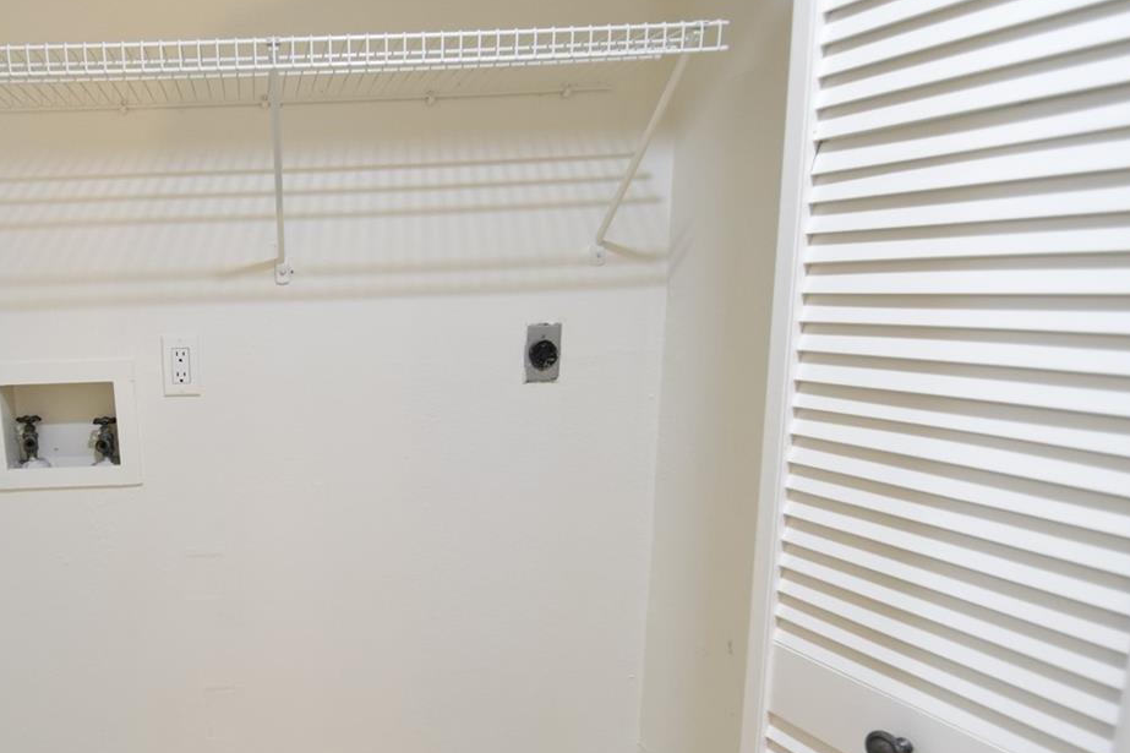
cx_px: 284
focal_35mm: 26
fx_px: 816
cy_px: 459
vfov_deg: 49.2
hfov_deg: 65.2
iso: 800
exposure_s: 1/20
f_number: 3.5
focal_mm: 10
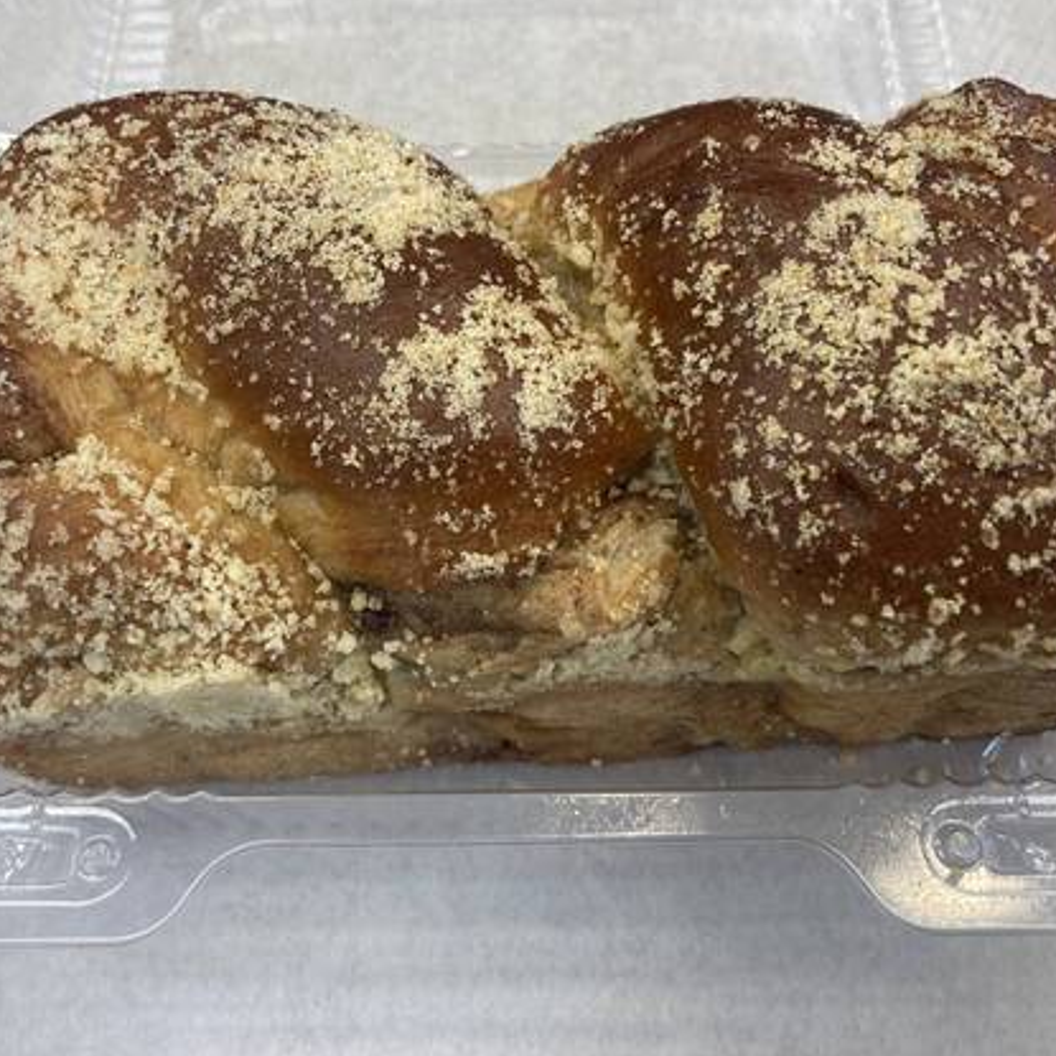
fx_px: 1208
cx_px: 527
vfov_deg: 47.2
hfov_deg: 47.2
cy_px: 499
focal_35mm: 35
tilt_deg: -58.2
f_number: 1.8
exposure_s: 1/120
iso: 80
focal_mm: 3.99
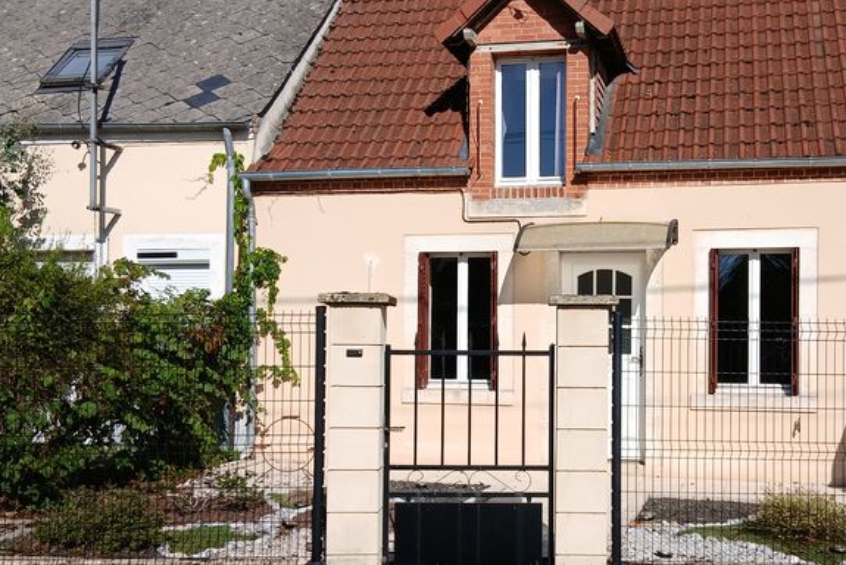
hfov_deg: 41.7
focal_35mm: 47
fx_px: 1105
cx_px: 512
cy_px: 334
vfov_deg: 28.6
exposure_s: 1/984
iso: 20
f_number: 1.8
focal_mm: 3.98
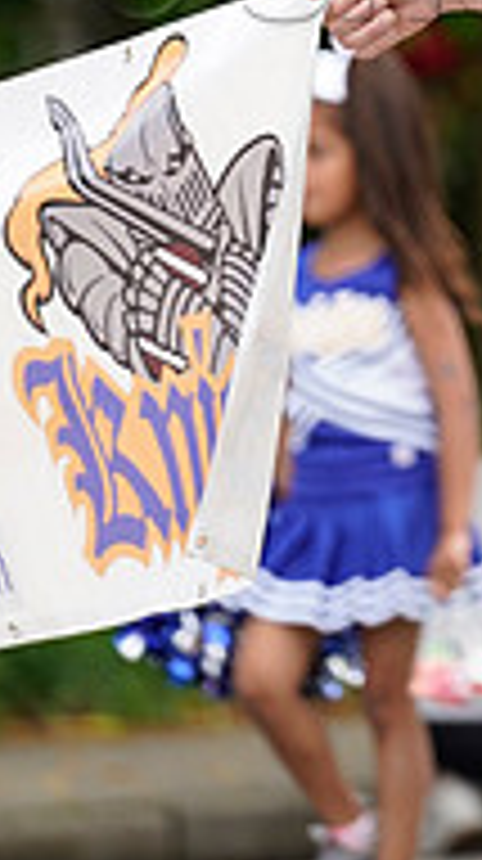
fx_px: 13857
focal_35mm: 608
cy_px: -59
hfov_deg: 2.0
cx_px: 818
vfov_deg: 3.6
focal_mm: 191
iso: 320
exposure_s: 1/400
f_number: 3.2
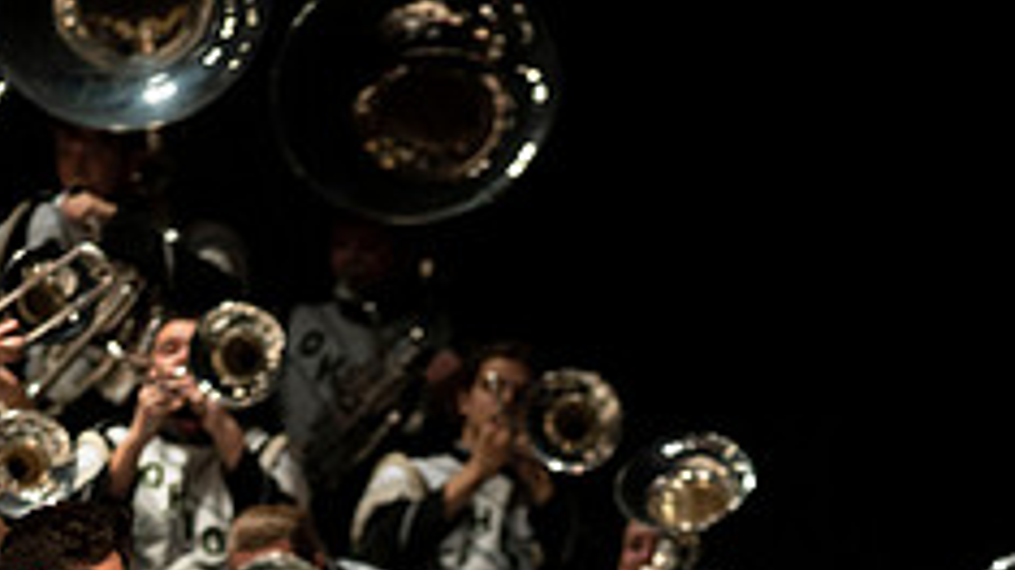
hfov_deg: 3.6
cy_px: 937
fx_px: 16197
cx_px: 486
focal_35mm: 602
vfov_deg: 2.0
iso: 3200
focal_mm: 300
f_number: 2.8
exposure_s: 1/500
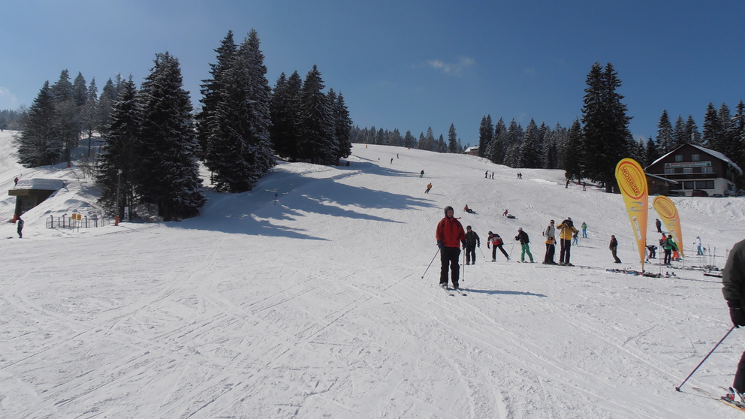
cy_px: 161
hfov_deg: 69.9
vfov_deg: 42.6
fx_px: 533
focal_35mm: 27
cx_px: 370
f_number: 7.9
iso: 80
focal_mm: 4.2
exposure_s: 1/1250
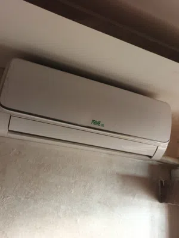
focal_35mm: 23
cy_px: 119
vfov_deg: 73.9
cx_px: 90
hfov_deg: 58.9
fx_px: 159
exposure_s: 1/50
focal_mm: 5.89
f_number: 1.8
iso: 702
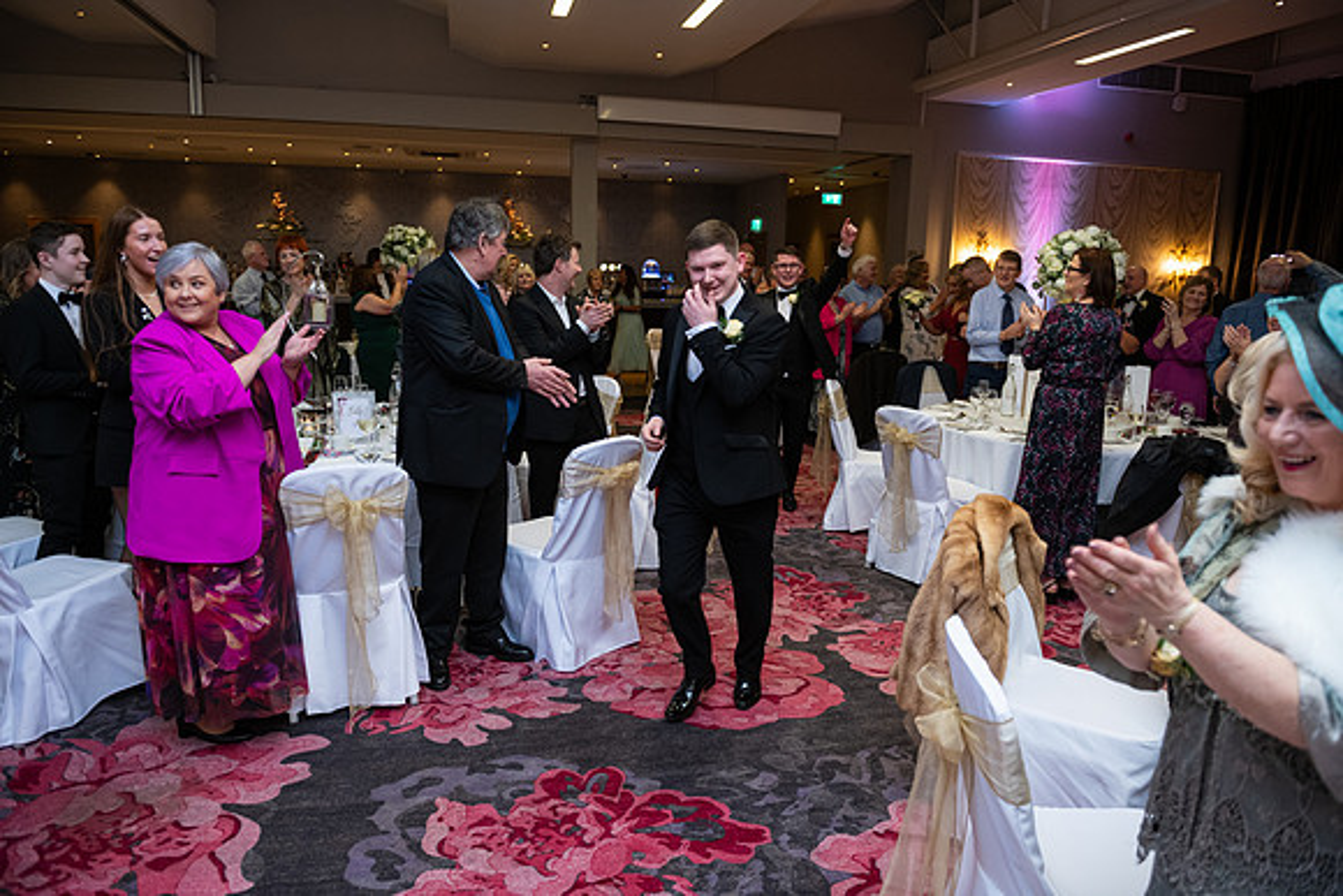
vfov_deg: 53.2
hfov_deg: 73.7
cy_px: 448
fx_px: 896
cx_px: 672
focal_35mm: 24
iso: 800
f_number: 3.5
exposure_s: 1/160
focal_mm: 24
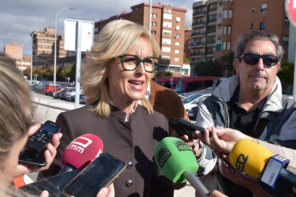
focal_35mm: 51
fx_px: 419
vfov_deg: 26.5
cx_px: 148
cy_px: 98
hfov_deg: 38.9
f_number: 10
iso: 200
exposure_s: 1/400
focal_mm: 34
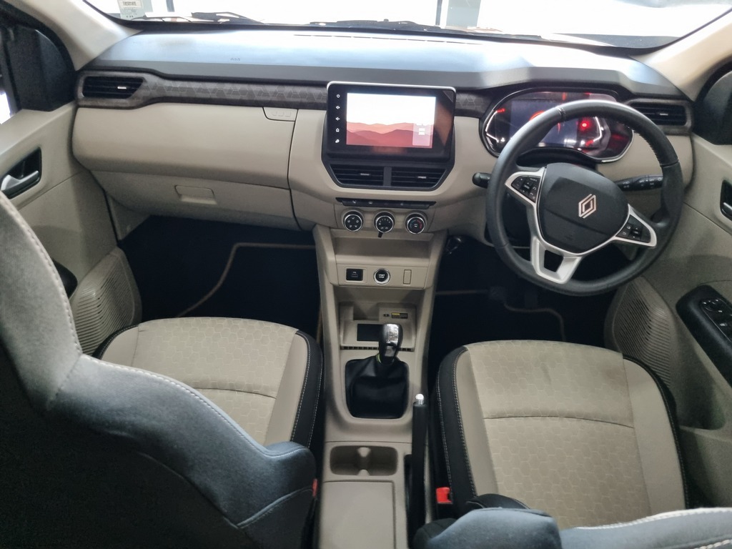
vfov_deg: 53.1
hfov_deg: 67.3
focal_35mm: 26
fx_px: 550
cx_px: 366
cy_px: 274
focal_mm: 5.4
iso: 800
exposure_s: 1/50
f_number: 1.8
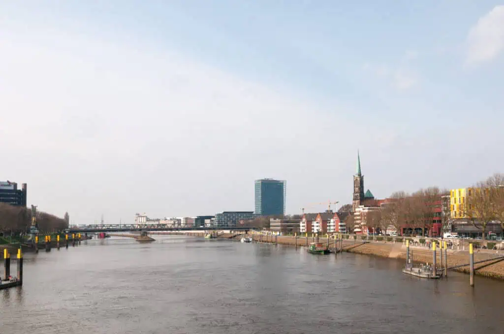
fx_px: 503
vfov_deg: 36.8
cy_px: 167
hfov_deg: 53.2
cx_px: 252
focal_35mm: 36
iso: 200
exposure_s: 1/500
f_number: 8
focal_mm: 24
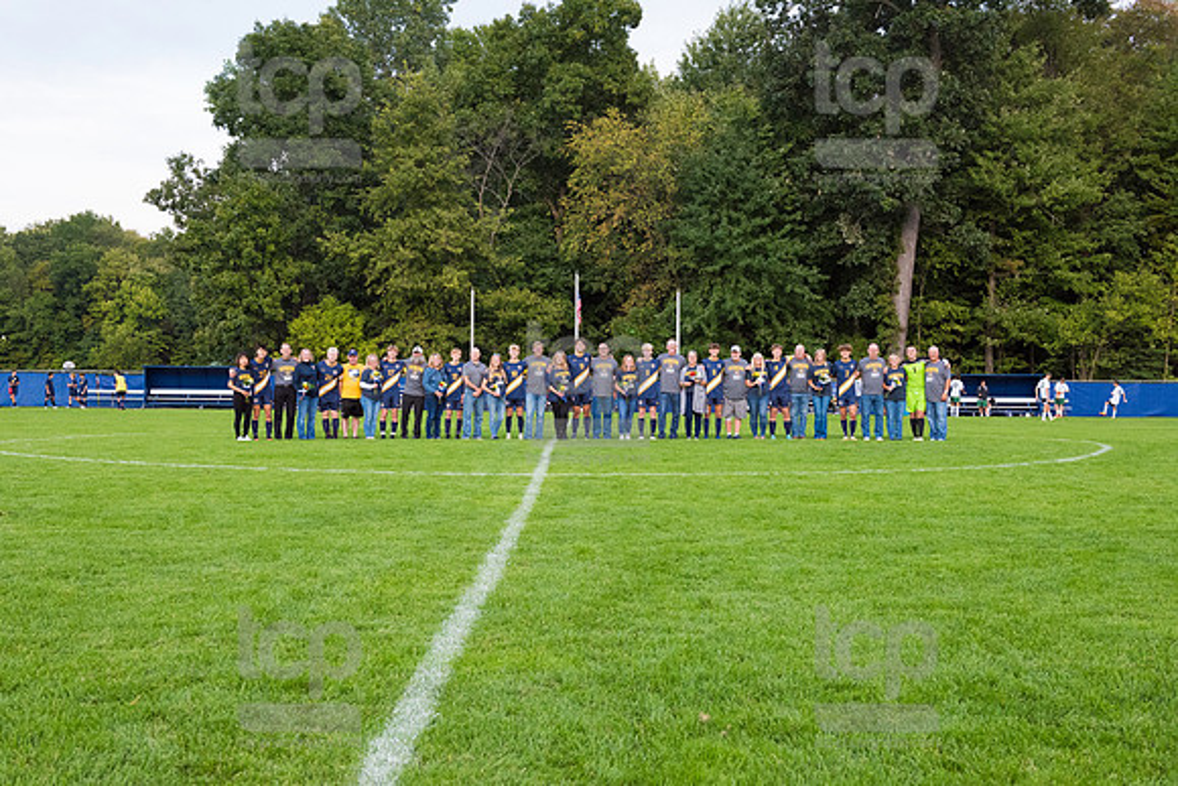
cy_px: 393
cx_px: 595
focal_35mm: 41
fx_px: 1342
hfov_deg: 47.4
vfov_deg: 32.6
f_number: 6.3
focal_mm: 40
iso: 2000
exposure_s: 1/640
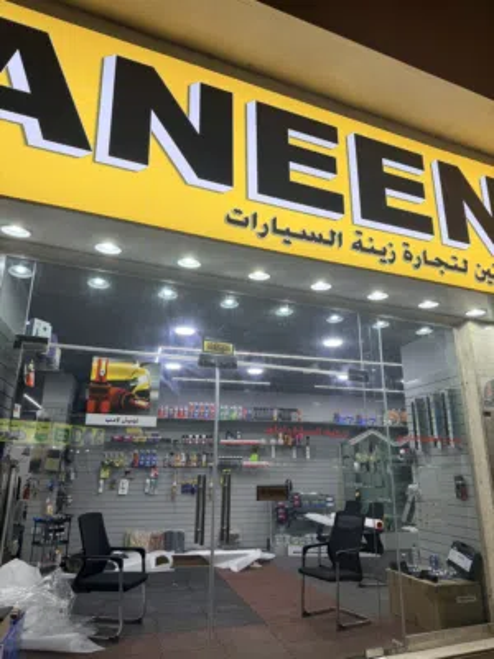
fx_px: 457
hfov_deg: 56.8
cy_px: 330
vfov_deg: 71.6
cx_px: 247
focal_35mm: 24
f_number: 1.78
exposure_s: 1/121
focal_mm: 6.76
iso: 64
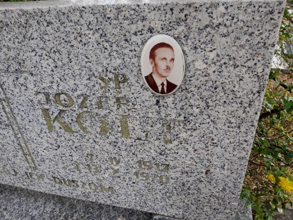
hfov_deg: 67.3
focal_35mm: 26
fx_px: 220
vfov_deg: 53.1
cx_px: 146
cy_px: 110
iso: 64
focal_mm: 3.92
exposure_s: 1/210
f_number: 1.7
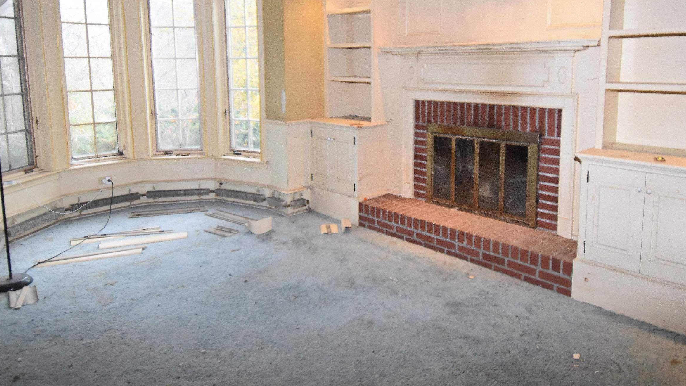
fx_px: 455
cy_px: 111
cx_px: 377
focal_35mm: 25
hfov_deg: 73.9
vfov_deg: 44.9
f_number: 4
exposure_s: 1/60
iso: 1250
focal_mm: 12
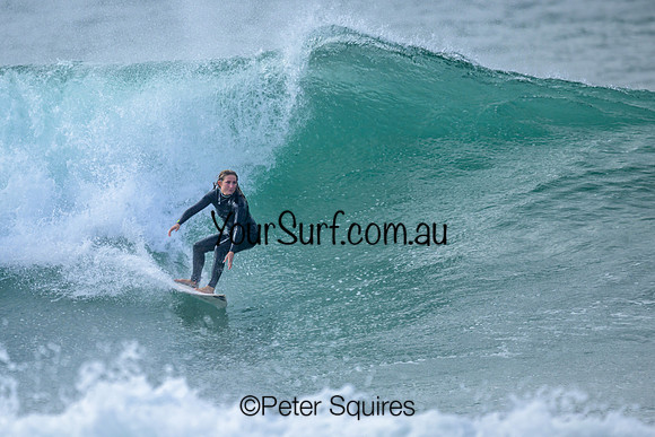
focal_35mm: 989
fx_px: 17996
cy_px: 188
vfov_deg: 1.4
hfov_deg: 2.1
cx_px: 251
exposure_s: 1/2000
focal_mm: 800
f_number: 6.3
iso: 320
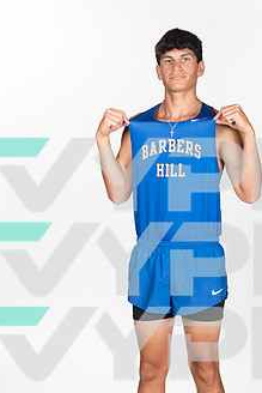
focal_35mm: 85
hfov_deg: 16.1
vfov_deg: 23.8
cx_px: 157
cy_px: 260
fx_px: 927
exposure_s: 1/400
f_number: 7.1
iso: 250
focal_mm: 62
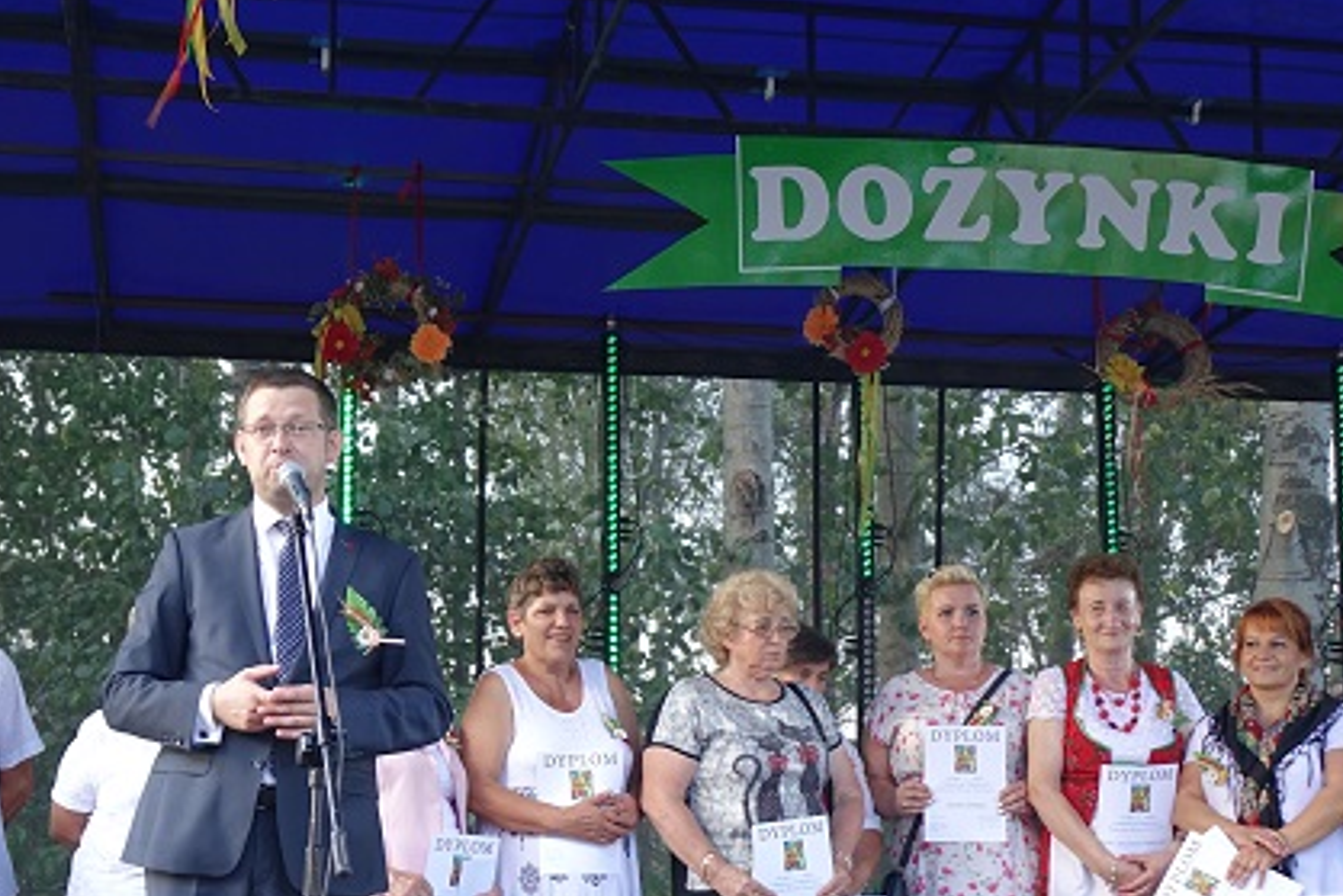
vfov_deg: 20.7
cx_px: 688
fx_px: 2426
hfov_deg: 30.9
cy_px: 702
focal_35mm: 65
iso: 250
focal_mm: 12.56
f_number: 2.8
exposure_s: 1/40
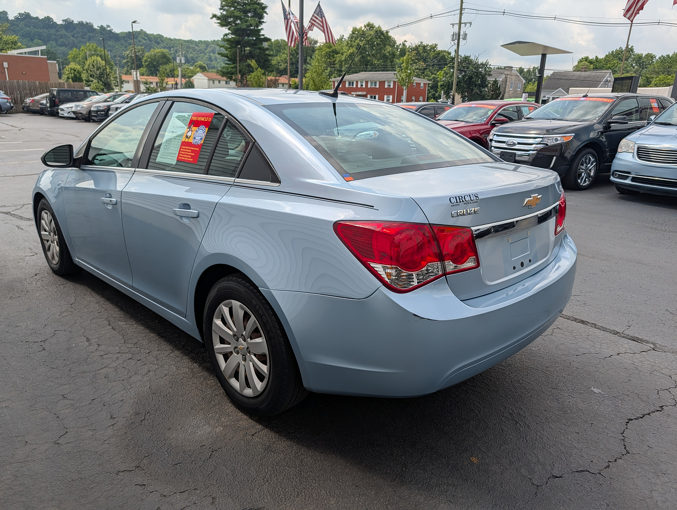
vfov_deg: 56.9
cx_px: 338
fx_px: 470
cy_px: 255
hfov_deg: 71.5
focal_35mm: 24
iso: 19
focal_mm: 6.9
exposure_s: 1/1178
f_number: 1.68
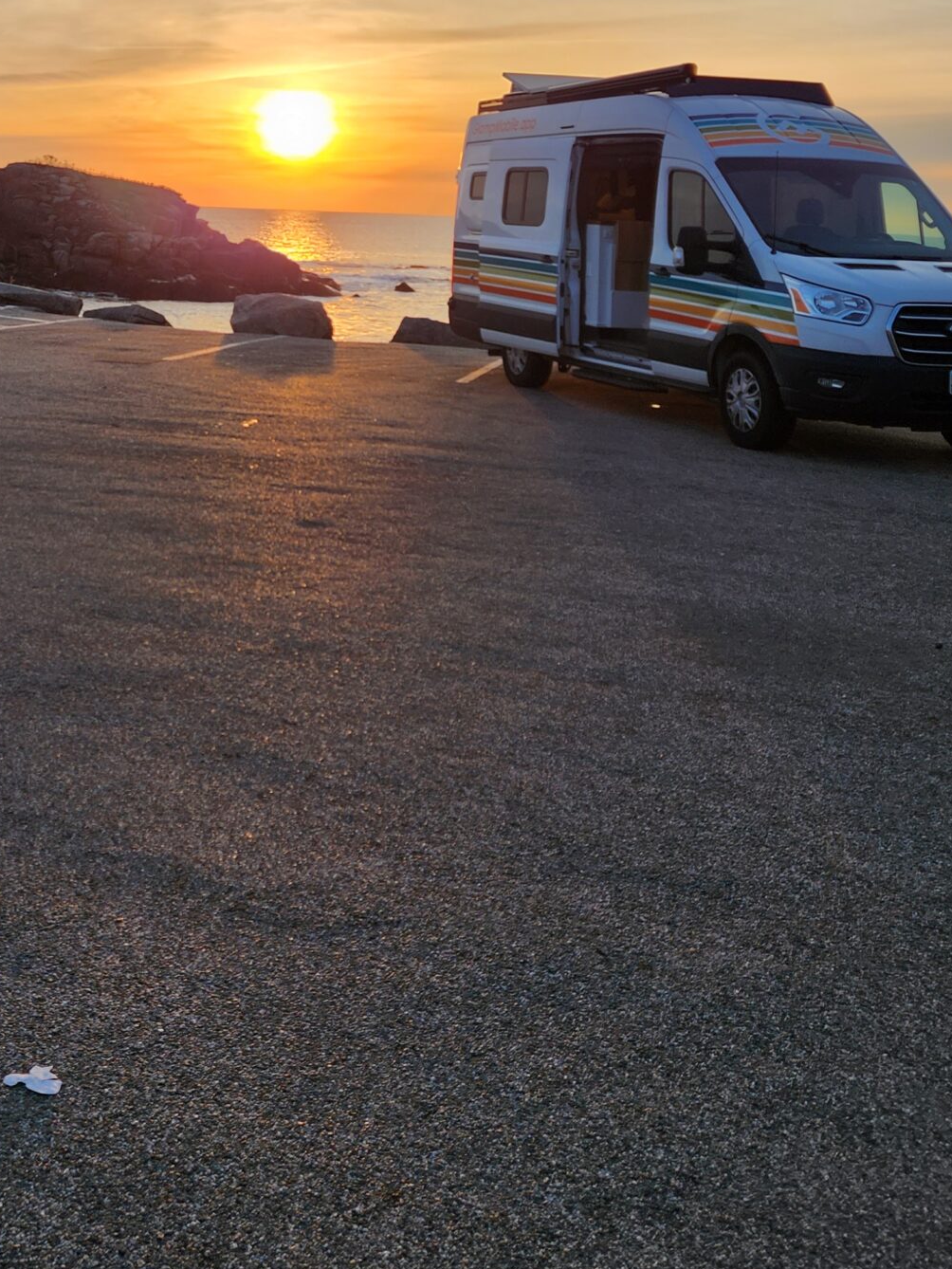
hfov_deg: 32.0
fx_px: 1613
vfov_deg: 40.4
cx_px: 184
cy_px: 182
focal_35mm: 44
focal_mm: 5.4
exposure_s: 1/769
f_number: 1.8
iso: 20
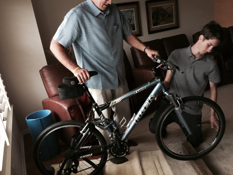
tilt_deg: -15.9
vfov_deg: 48.2
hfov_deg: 61.7
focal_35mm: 29
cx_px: 116
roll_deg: +9.7
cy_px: 88
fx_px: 195
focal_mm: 4.15
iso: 80
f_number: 2.2
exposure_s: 1/4
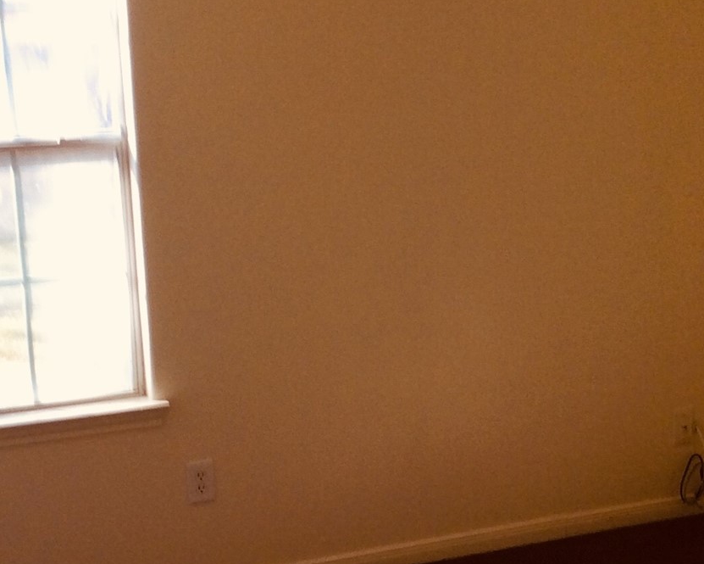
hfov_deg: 24.6
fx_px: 1605
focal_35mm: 77
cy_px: 329
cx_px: 489
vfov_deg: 19.9
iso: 40
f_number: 2.4
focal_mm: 3.3
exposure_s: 1/40
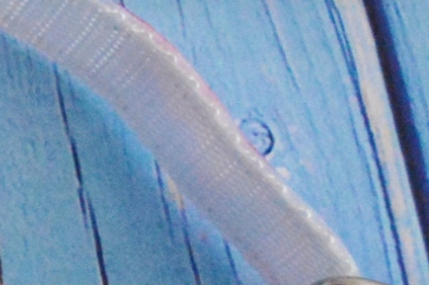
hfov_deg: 7.9
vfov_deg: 5.5
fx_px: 2952
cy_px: 82
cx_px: -502
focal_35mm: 248
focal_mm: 27
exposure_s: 1/40
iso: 4000
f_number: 4
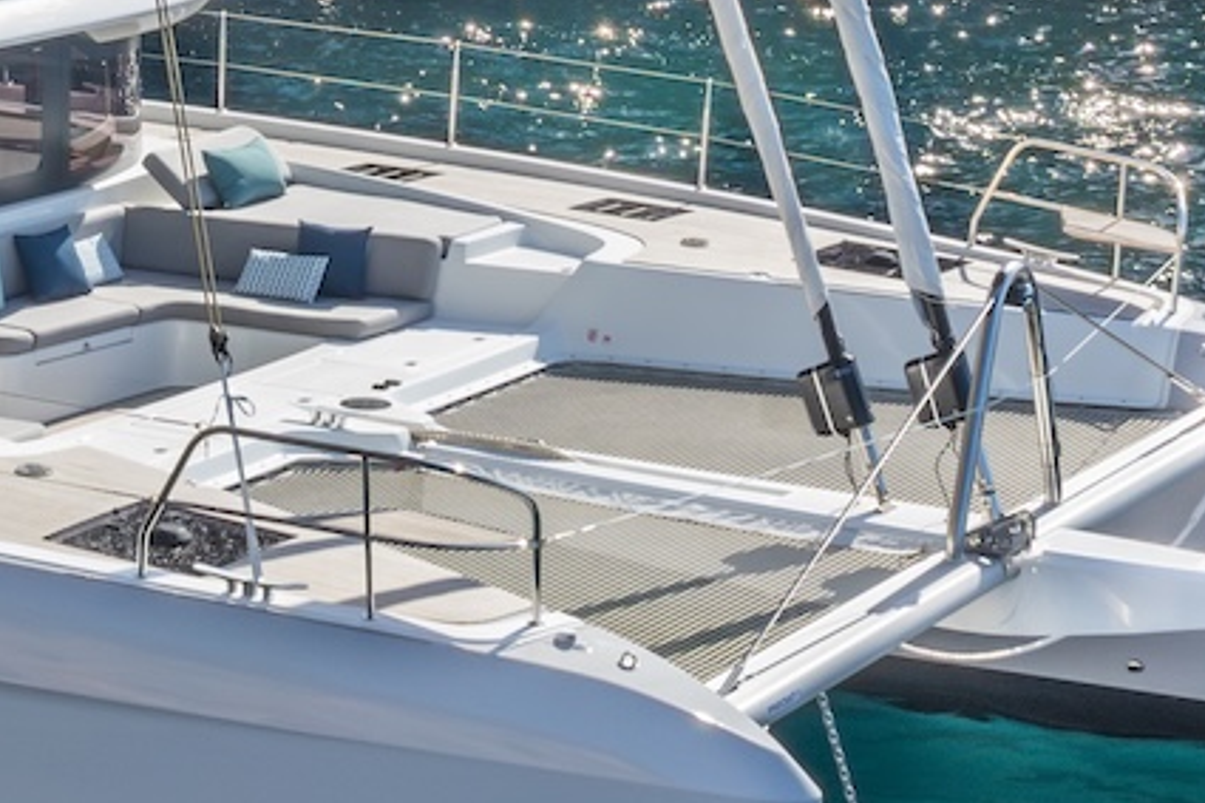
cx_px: -136
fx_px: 3747
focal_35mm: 112
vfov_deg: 12.1
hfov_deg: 17.6
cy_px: -35
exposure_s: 1/160
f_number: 7.1
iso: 200
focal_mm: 10.26
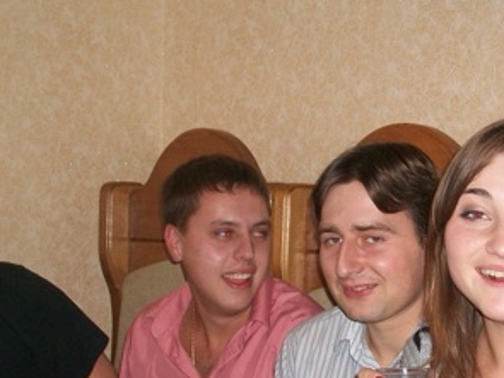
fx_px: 1077
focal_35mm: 74
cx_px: 349
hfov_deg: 26.1
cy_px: 289
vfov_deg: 19.7
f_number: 3.2
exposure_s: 1/60
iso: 120
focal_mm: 7.1
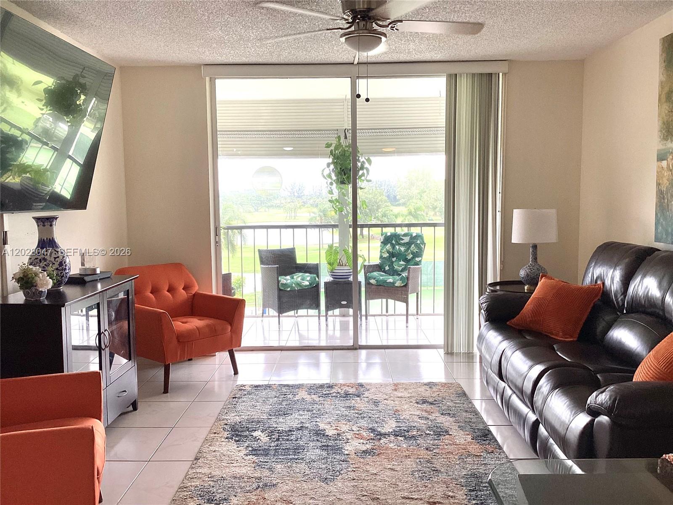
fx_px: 603
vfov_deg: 45.4
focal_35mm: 31
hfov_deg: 58.4
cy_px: 252
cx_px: 336
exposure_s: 1/120
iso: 40
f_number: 2.4
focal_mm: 3.3
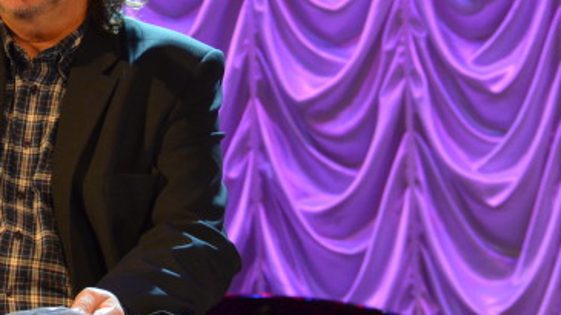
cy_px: 67
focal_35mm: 275
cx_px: 32
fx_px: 4089
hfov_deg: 7.8
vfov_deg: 4.4
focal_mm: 82
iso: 1400
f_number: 5.6
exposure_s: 1/30
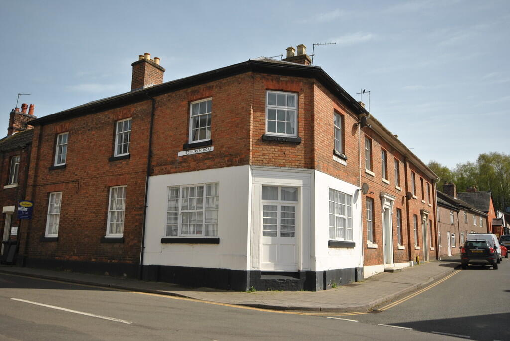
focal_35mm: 30
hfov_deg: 61.9
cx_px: 255
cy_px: 170
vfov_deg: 43.7
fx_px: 425
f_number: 10
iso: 100
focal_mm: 20
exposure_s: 1/200
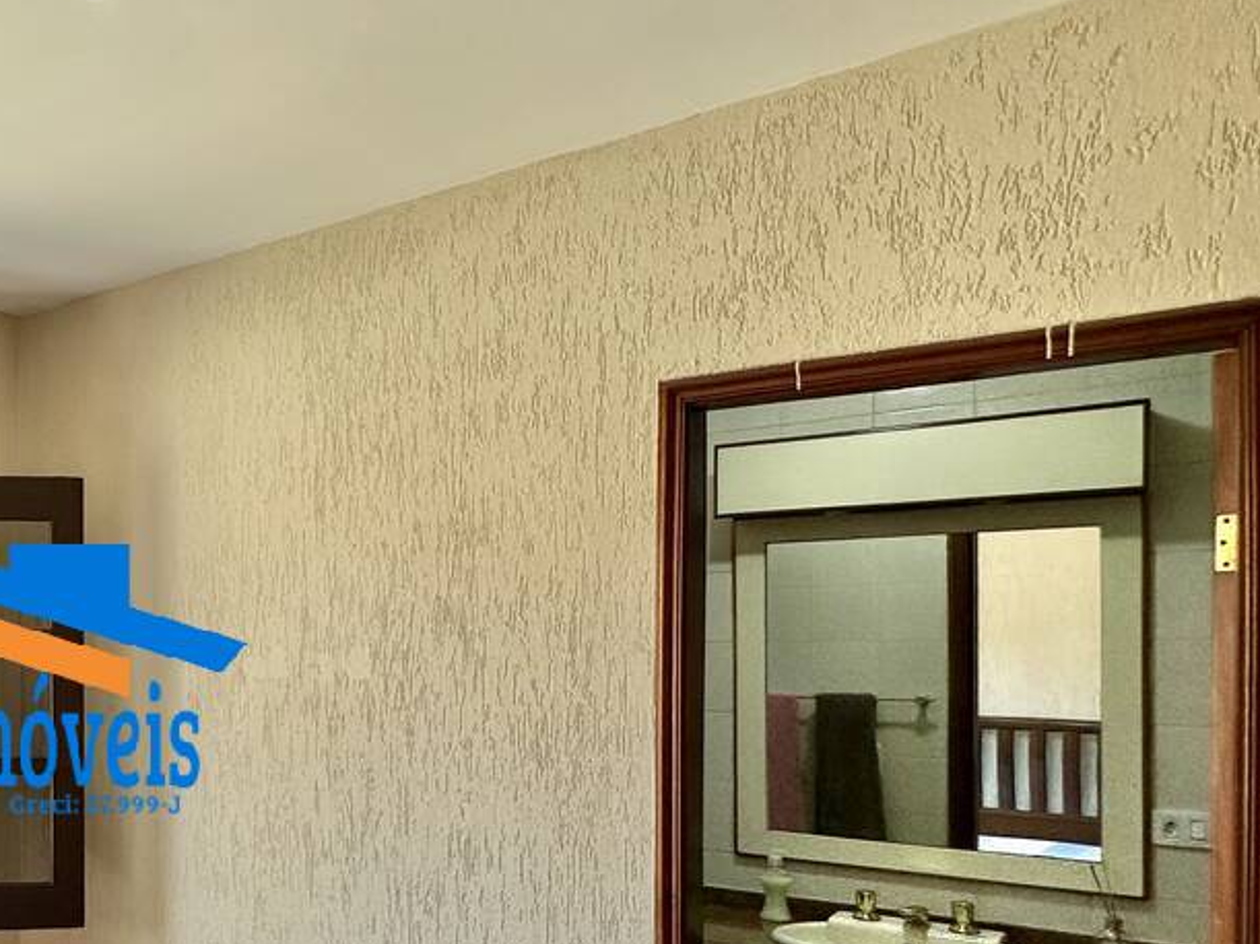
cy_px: 651
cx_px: -111
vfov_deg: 42.2
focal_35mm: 33
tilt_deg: -0.2
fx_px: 1201
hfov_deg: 43.5
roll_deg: -0.2
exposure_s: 1/227
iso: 40
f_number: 2.2
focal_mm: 2.22
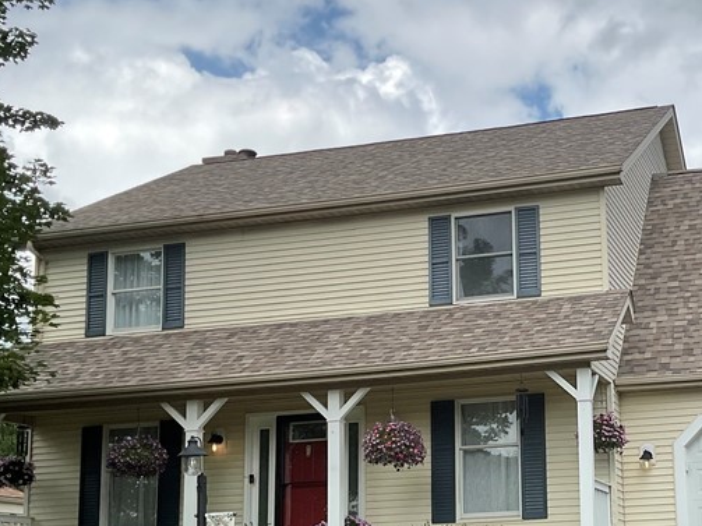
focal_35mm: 59
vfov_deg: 24.5
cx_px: 575
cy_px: 400
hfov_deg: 31.7
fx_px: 1196
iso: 16
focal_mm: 3
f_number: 1.8
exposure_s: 1/2227
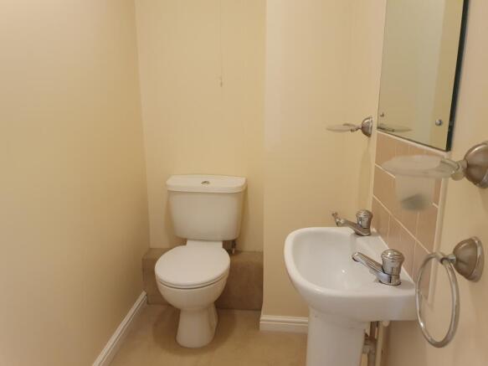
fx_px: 366
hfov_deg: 67.3
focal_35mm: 26
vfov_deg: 53.0
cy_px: 183
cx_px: 244
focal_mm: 4.32
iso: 250
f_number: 2.4
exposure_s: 1/50
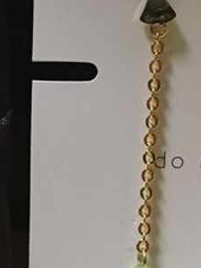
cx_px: 8
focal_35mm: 129
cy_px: 124
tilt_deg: -34.6
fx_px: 999
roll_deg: -0.3
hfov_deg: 11.4
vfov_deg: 15.3
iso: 250
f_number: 2.2
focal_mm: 4.15
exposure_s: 1/33
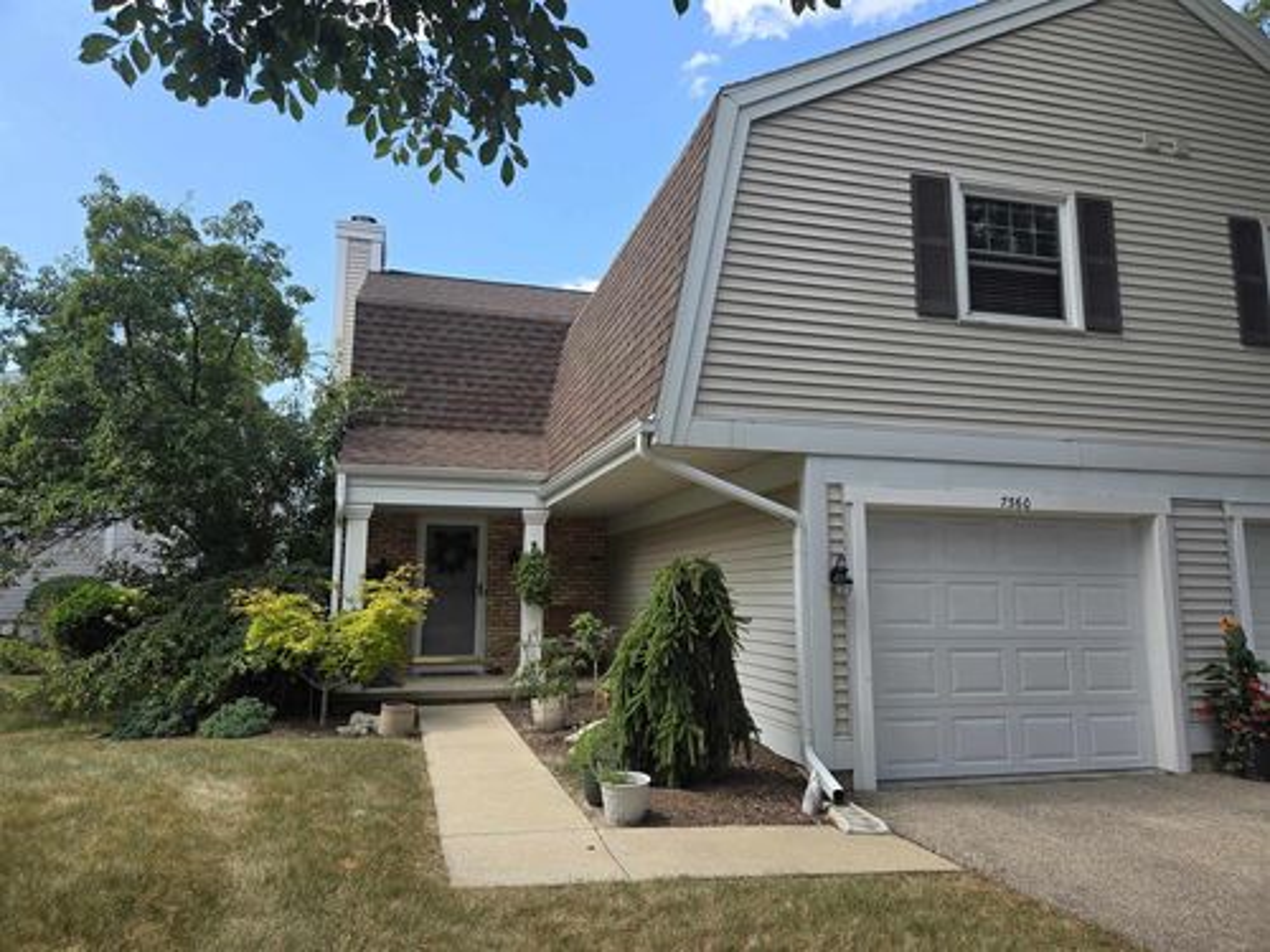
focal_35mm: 23
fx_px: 844
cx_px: 635
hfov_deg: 73.9
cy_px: 476
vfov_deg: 58.9
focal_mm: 5.4
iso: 25
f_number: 1.8
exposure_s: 1/859
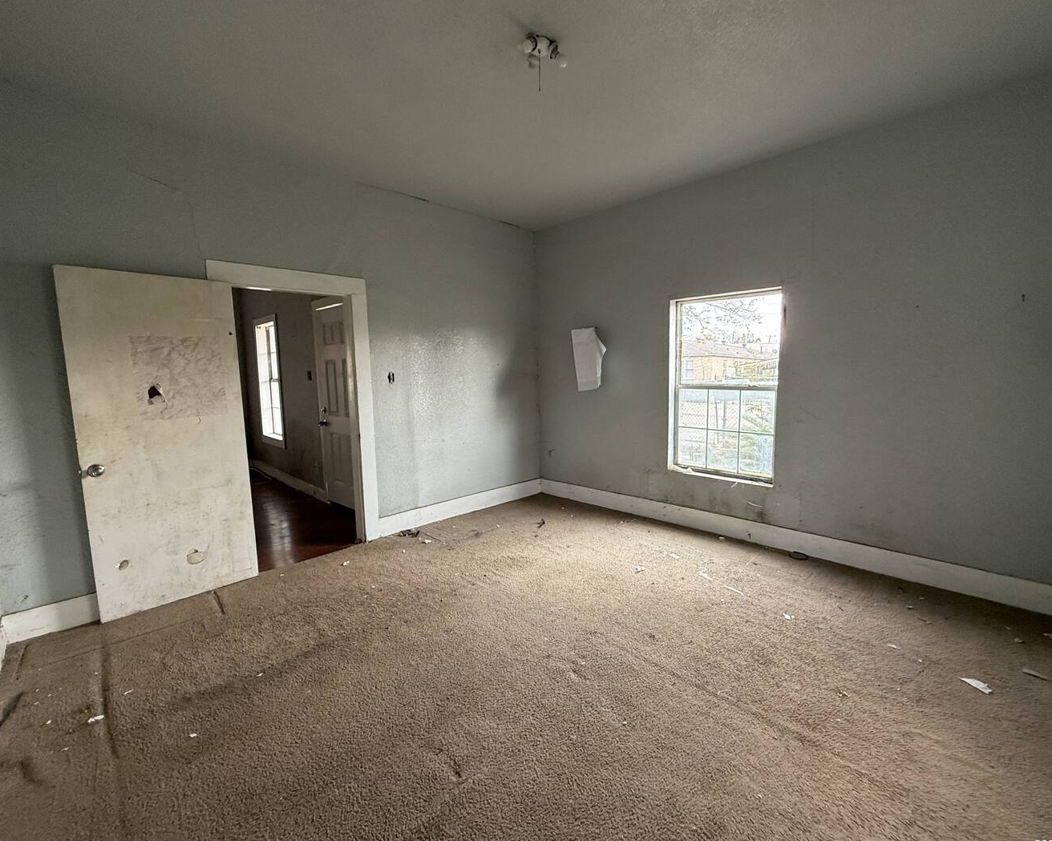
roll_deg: +0.1
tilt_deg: -5.5
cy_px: 418
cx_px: 542
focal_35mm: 15
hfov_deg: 96.8
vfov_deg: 84.0
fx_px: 467
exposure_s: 1/99
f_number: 2.2
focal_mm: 2.22
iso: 160
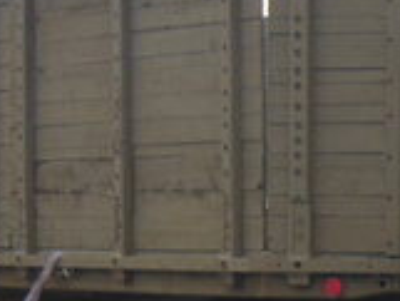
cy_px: 245
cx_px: 574
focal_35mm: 217
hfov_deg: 8.9
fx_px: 2509
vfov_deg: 6.8
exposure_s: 1/100
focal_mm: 8.9
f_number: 4
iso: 125
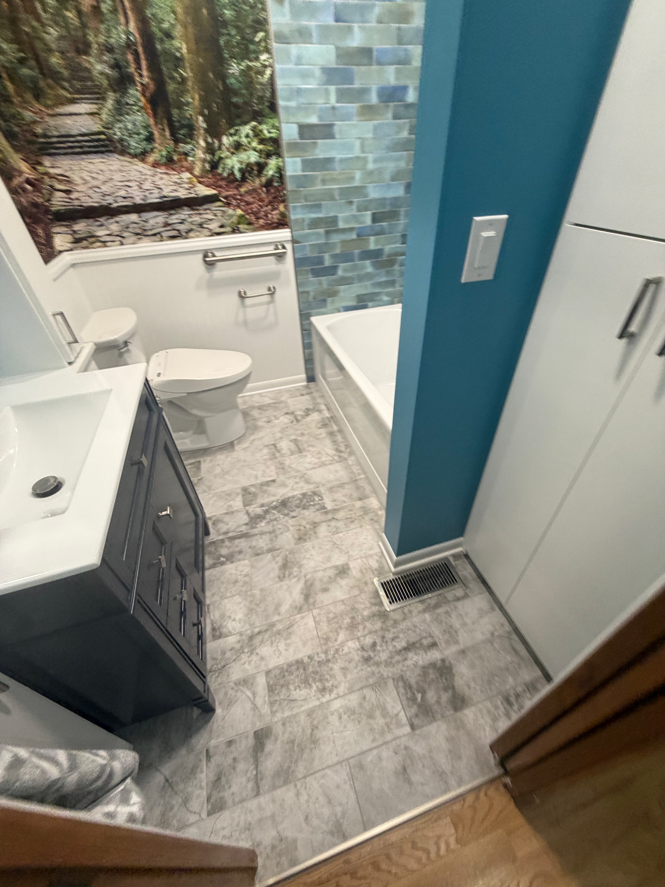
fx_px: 359
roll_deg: +5.3
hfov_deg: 85.7
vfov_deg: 102.1
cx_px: 332
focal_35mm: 14
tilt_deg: -39.0
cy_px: 444
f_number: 2.2
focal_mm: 2.22
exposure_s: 1/60
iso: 200
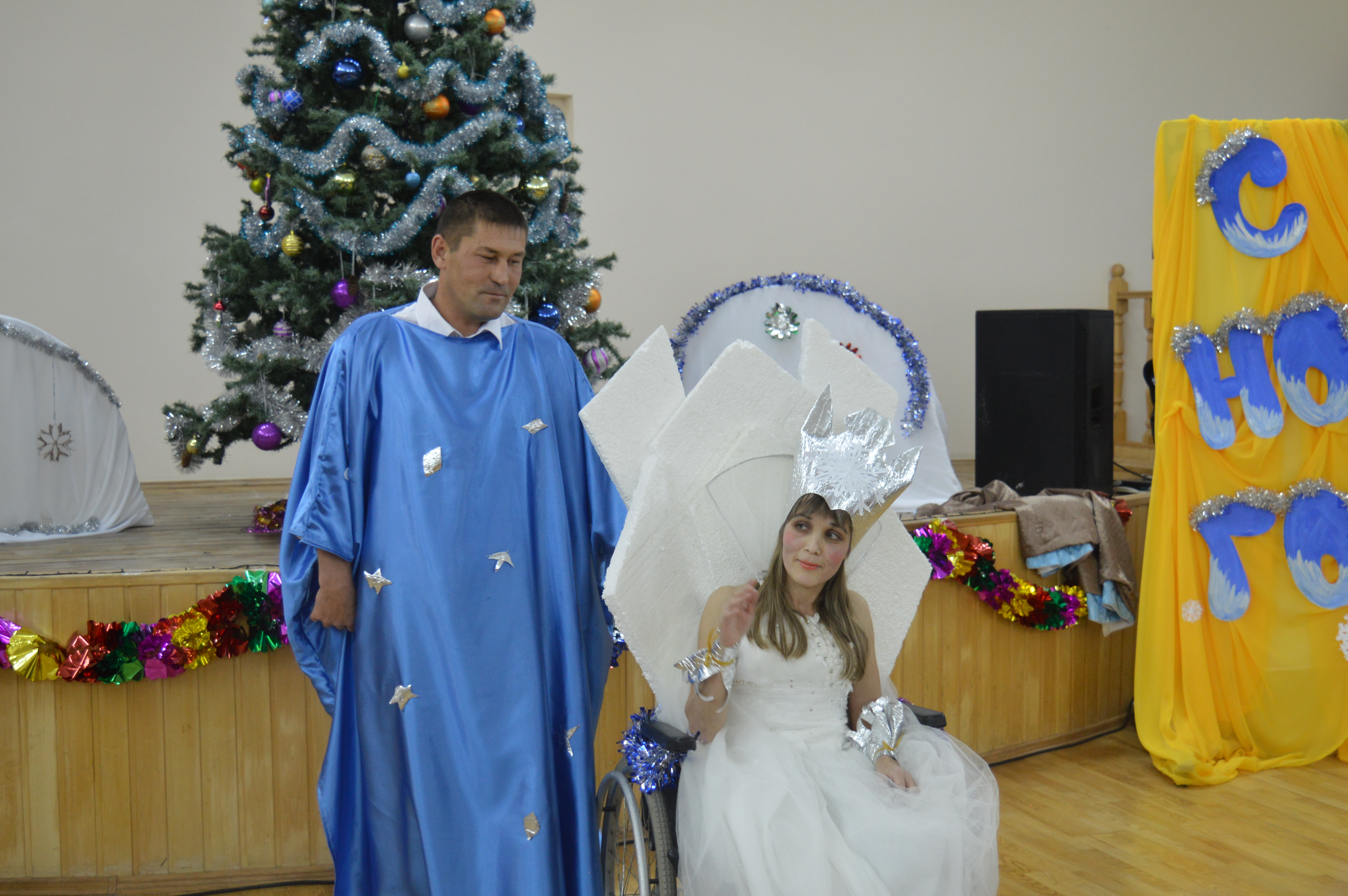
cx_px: 709
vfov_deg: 28.0
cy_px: 473
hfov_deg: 41.1
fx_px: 1796
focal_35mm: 48
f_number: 4
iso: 640
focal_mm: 26
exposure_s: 1/60
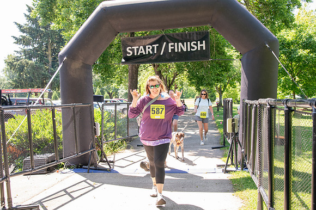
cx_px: 158
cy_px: 105
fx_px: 316
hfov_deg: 53.2
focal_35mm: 36
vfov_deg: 36.8
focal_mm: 24
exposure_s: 1/400
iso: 500
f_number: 4
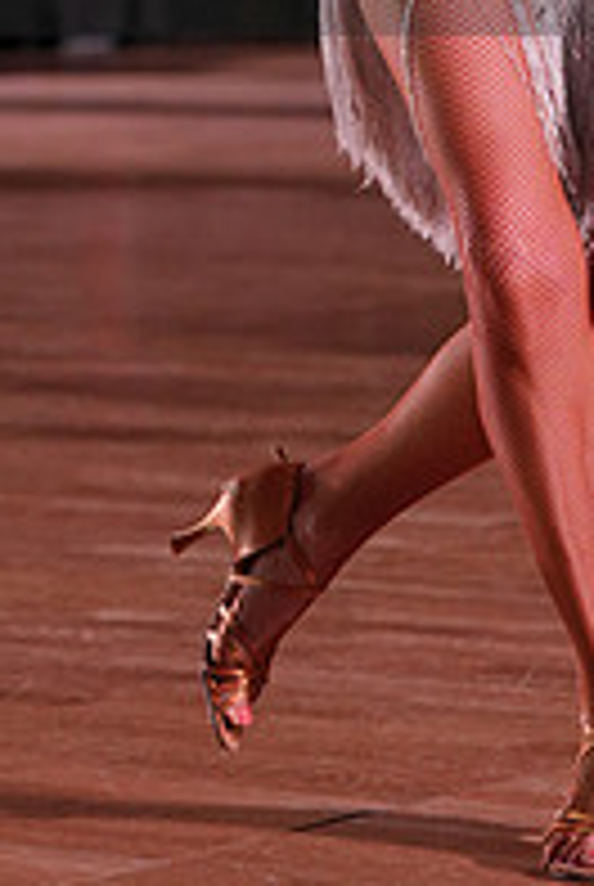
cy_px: -112
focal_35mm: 244
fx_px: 6017
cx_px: 538
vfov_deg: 8.4
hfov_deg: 5.6
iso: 2000
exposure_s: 1/500
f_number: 4
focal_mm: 83
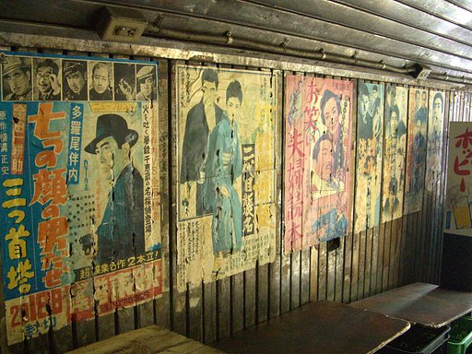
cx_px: 236
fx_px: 518
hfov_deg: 49.0
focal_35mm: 38
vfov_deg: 37.7
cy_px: 177
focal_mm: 7.9
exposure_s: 1/100
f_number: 2.8
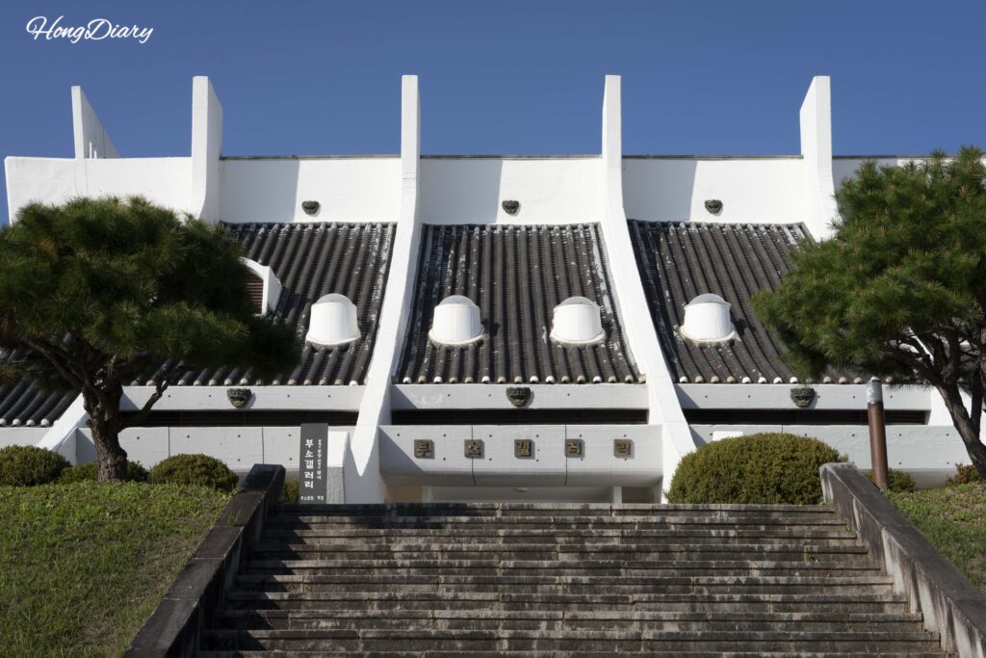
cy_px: 329
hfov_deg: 46.4
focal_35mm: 42
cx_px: 493
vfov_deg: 31.9
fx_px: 1150
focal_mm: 42
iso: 100
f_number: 11
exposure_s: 1/200
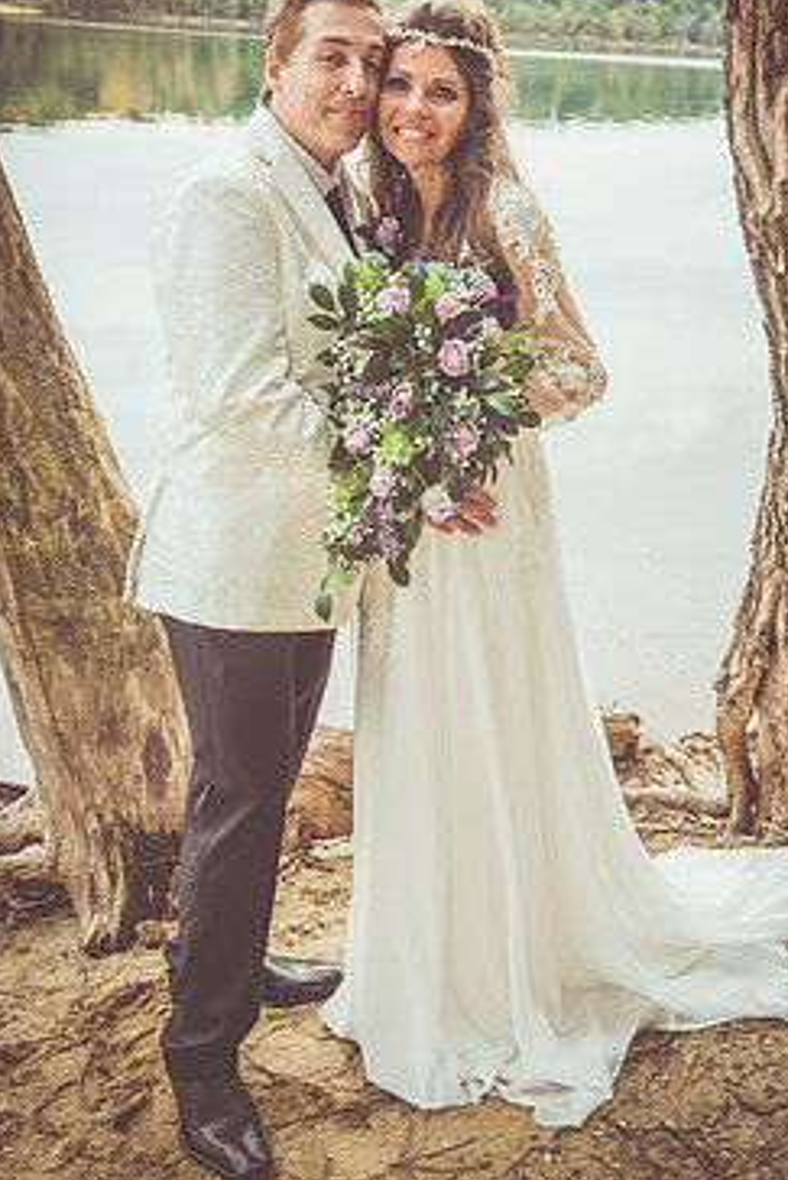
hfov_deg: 28.7
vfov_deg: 41.7
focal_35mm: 47
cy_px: 473
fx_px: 1542
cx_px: 425
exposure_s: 1/200
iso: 160
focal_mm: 38
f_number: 5
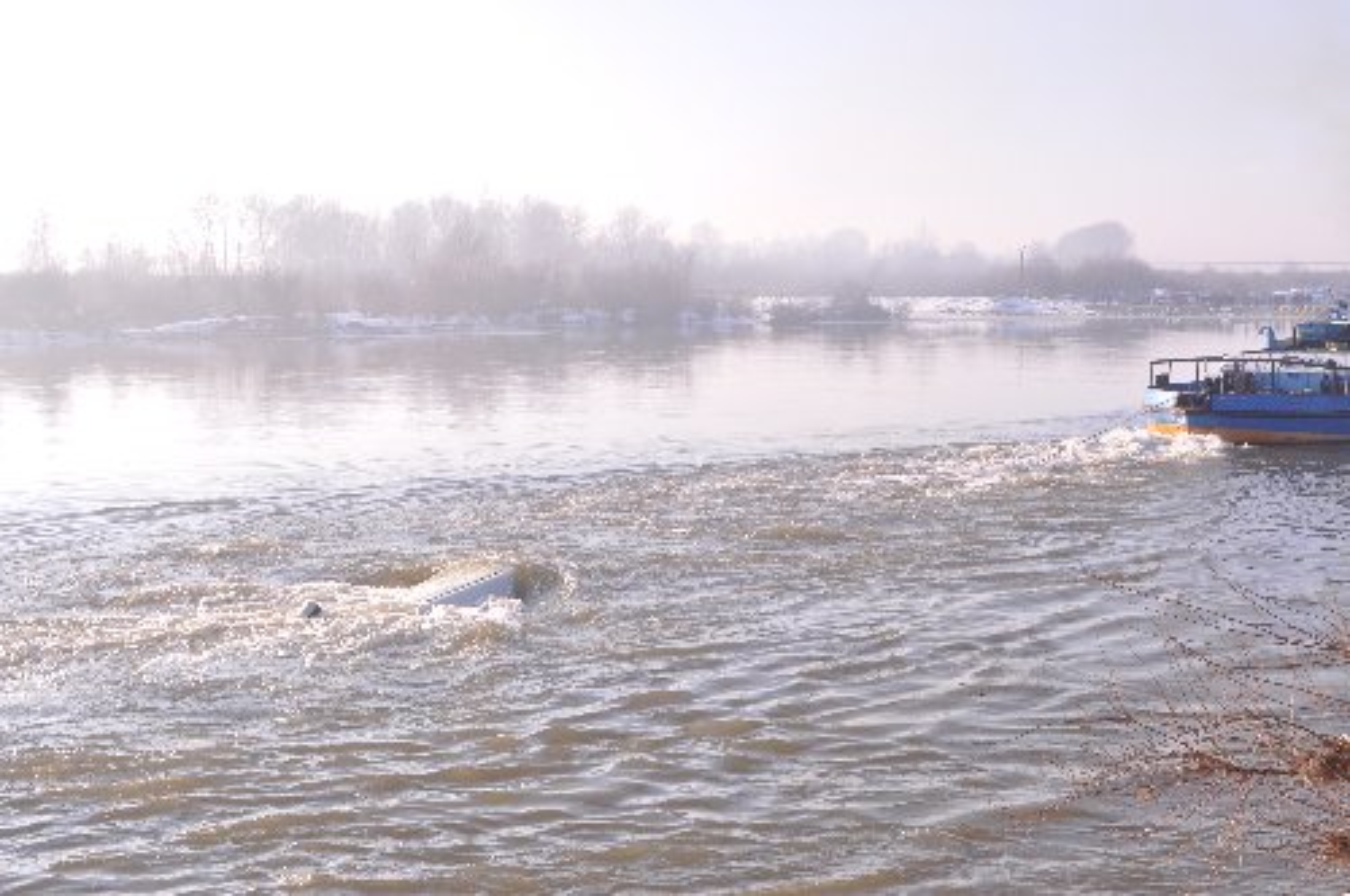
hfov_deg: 43.7
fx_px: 1685
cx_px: 675
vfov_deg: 29.8
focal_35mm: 45
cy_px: 448
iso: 200
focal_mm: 30
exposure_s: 1/250
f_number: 9
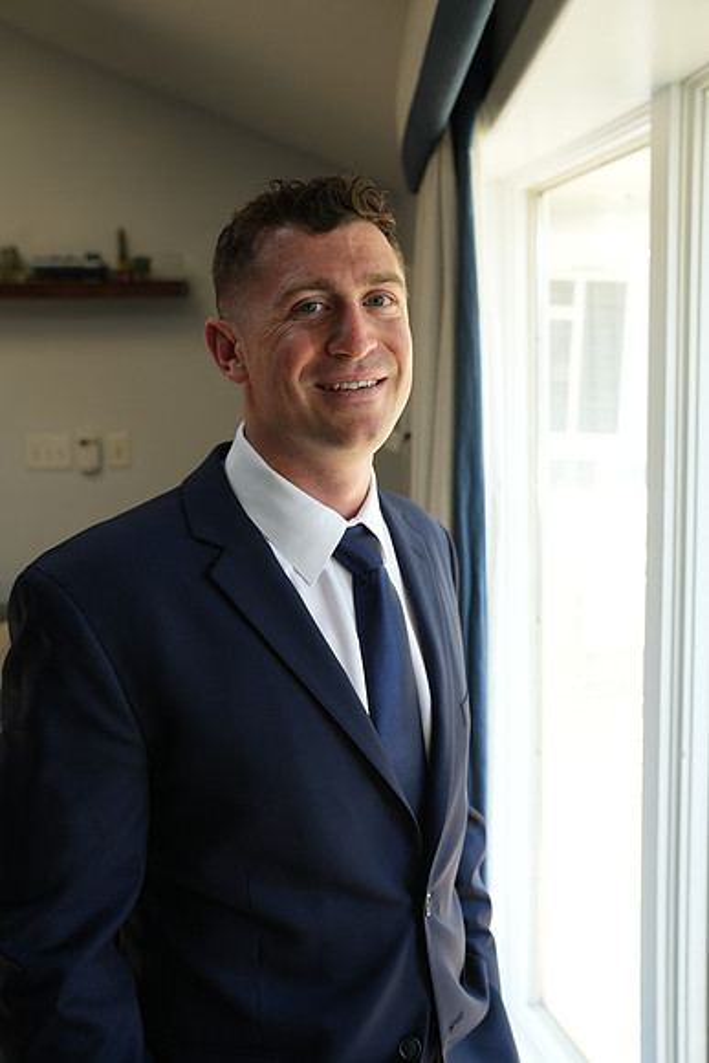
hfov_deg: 38.9
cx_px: 354
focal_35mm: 34
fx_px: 1004
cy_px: 532
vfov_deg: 55.8
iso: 640
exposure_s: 1/200
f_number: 4
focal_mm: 34
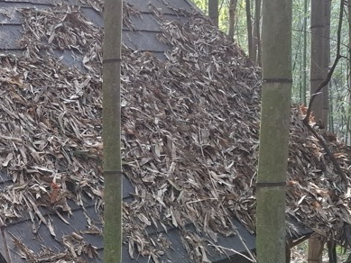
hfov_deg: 24.4
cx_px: -88
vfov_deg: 20.6
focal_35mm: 71
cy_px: 186
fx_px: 720
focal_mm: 5.54
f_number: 1.8
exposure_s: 1/100
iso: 250
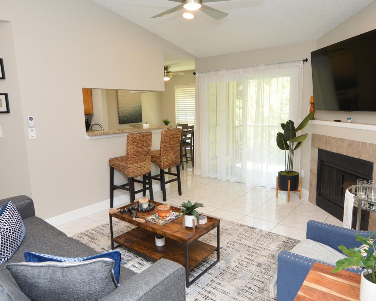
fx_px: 245
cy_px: 155
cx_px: 189
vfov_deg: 63.1
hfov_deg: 75.0
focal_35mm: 22
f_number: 4
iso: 500
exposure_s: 1/60
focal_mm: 12
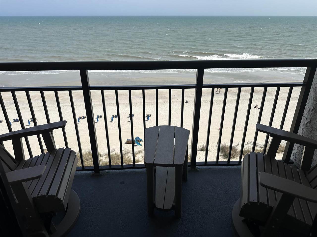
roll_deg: +0.6
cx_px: 158
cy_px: 118
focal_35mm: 24
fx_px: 220
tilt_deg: -22.6
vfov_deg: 56.8
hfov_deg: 71.6
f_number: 1.78
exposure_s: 1/6623
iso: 80
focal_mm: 6.86
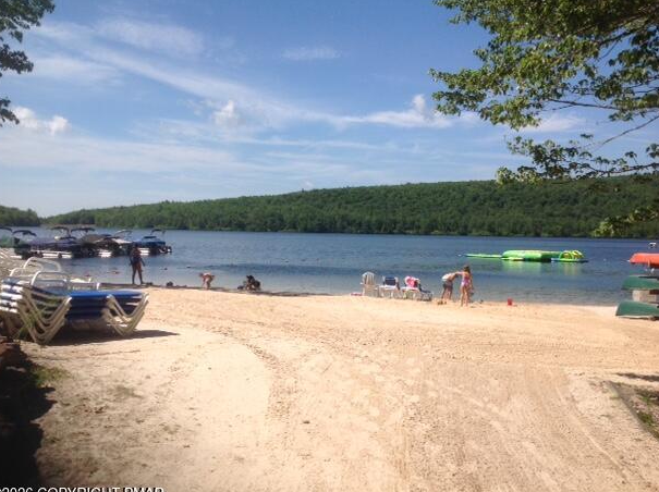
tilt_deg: -1.4
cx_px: 333
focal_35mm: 37
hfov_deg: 50.2
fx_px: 703
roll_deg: -0.6
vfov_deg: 38.6
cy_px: 257
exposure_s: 1/2326
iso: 50
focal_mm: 4.28
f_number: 2.4
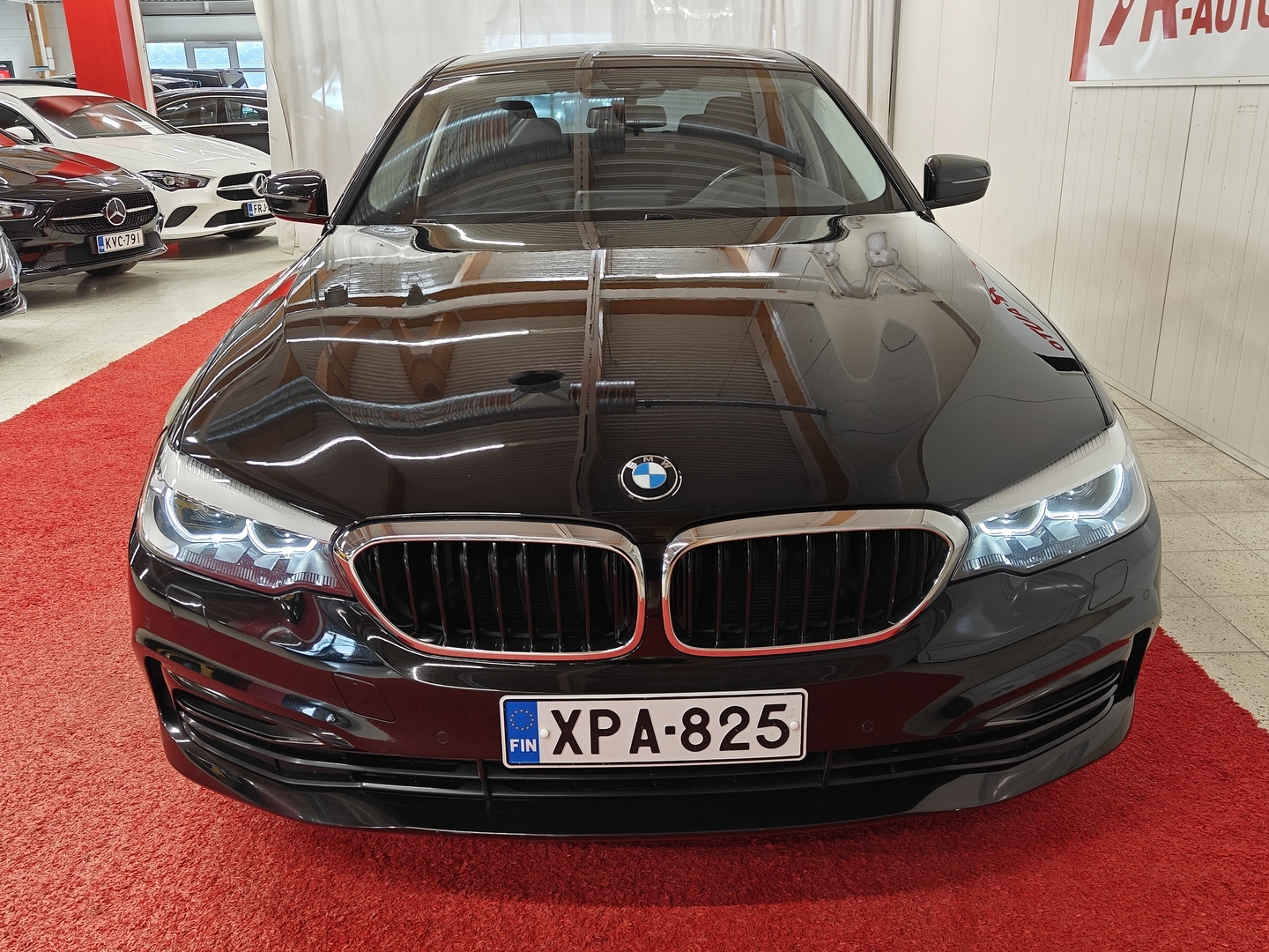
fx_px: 1100
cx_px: 634
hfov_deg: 60.0
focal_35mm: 30
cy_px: 476
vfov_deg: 46.8
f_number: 1.8
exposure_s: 1/50
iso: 64
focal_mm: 5.59
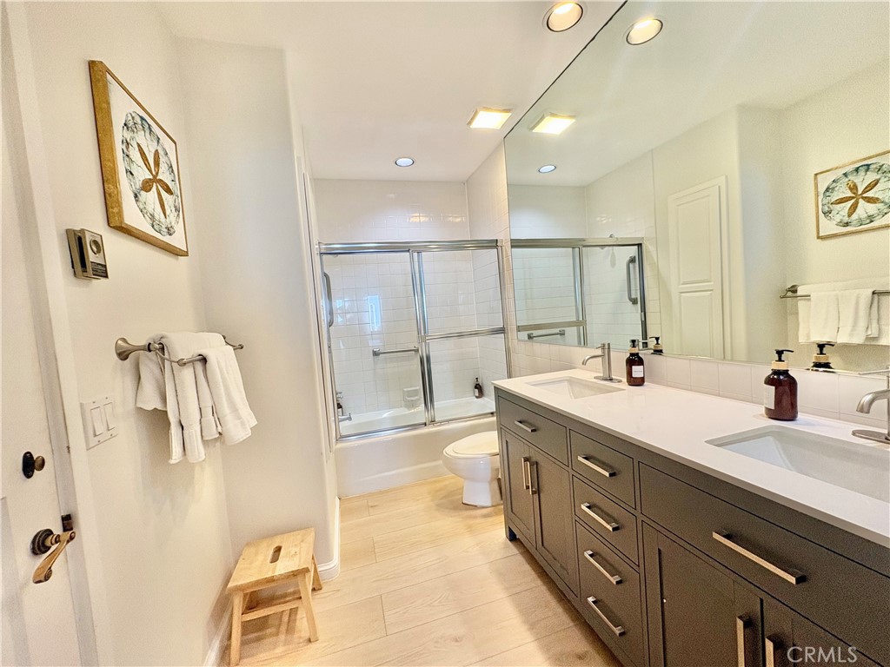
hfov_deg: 102.1
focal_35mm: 14
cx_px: 445
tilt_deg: -2.0
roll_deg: +4.6
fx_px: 360
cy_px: 334
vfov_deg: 85.7
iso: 125
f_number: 2.2
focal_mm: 2.22
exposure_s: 1/60
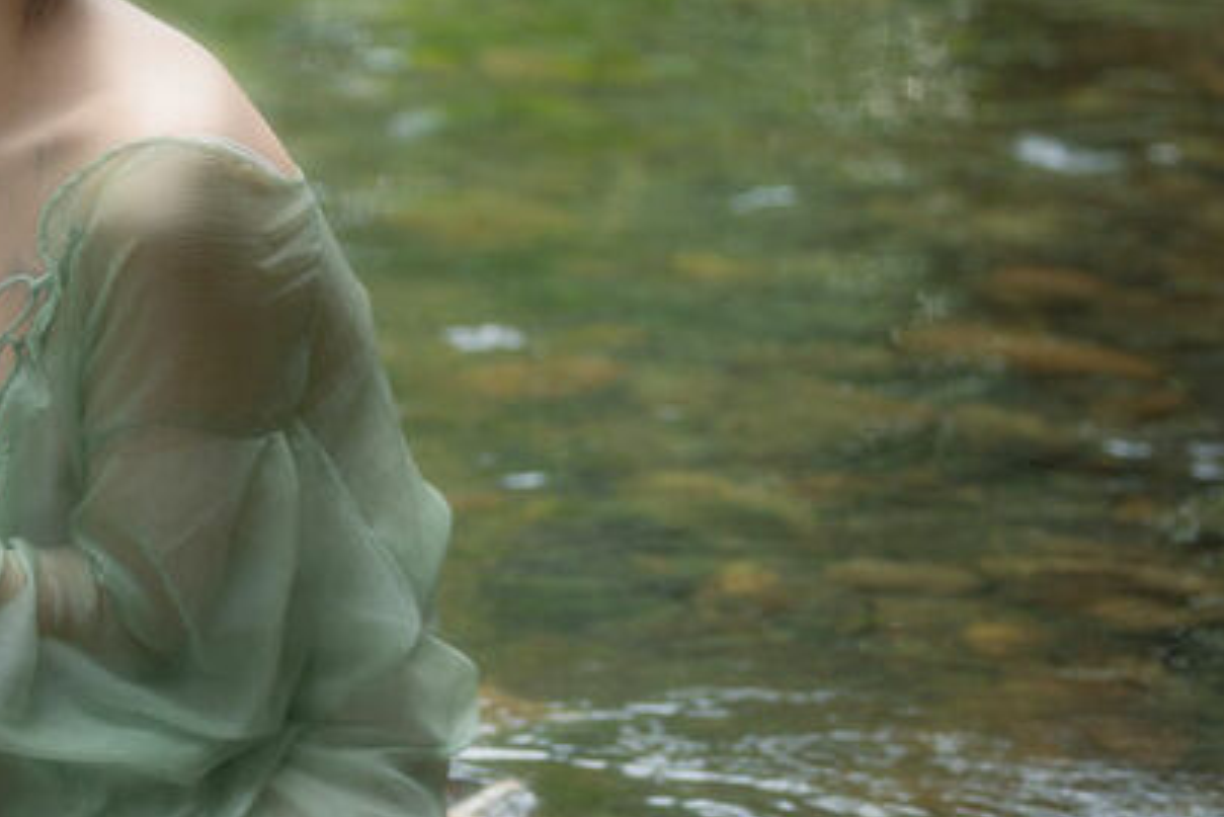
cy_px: 398
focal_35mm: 198
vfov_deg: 6.9
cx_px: -97
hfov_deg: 10.3
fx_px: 6734
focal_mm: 77
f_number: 2.8
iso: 200
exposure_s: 1/200
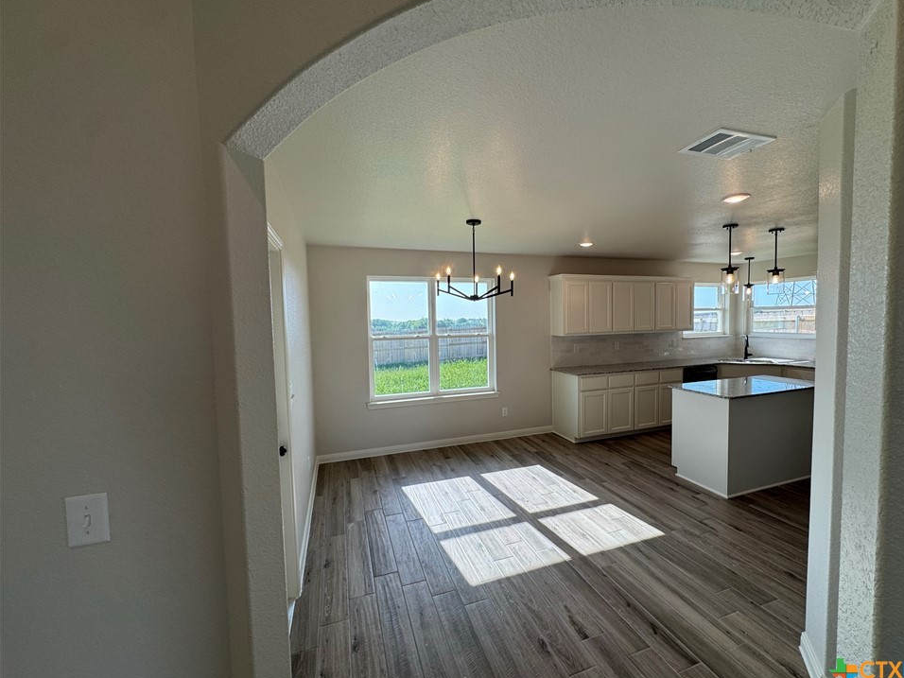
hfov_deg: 98.0
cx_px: 483
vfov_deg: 81.7
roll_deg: +0.6
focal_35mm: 15
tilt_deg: -2.6
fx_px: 392
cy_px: 341
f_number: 2.2
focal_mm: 2.22
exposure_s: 1/260
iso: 40
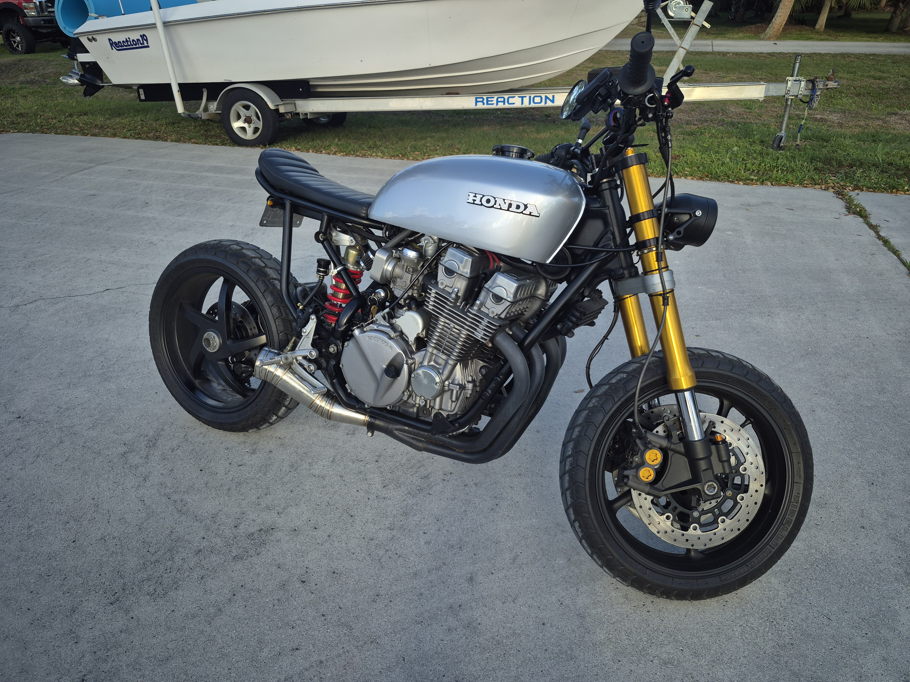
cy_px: 341
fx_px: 605
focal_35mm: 23
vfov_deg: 58.9
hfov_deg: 73.9
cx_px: 455
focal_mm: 5.4
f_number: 1.8
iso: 25
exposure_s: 1/331
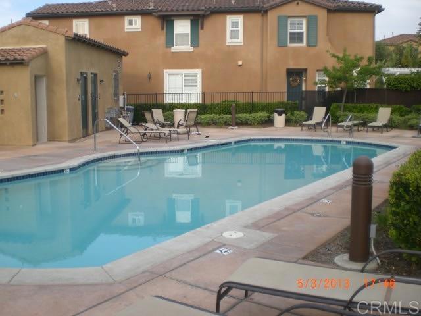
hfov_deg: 49.0
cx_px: 210
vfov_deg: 37.7
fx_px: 462
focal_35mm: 38
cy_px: 158
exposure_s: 1/400
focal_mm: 6.3
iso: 50
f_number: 3.1
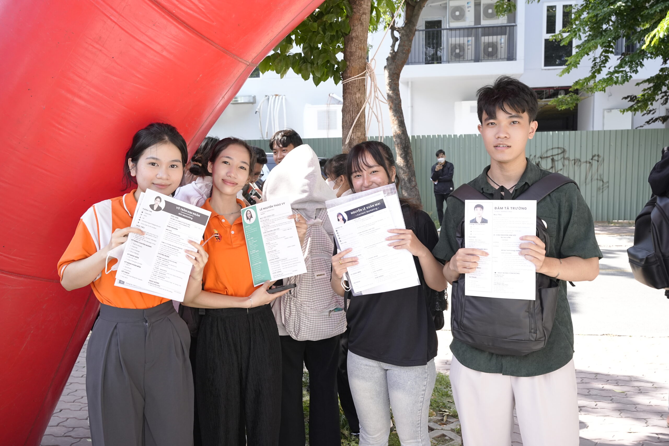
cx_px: 334
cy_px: 223
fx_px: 634
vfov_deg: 38.8
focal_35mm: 34
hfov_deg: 55.7
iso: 1000
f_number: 8
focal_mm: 34.1
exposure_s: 1/250
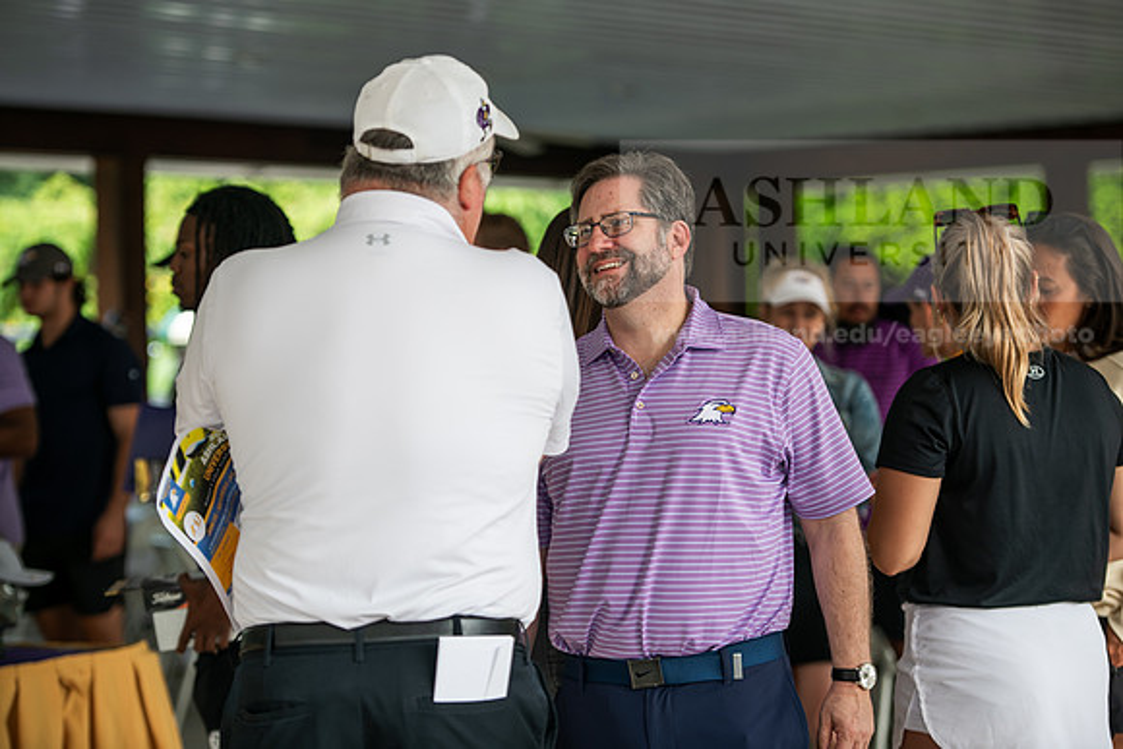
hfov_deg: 19.5
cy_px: 374
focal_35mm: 105
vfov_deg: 13.0
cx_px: 562
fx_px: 3276
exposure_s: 1/320
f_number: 3.2
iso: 64
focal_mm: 105
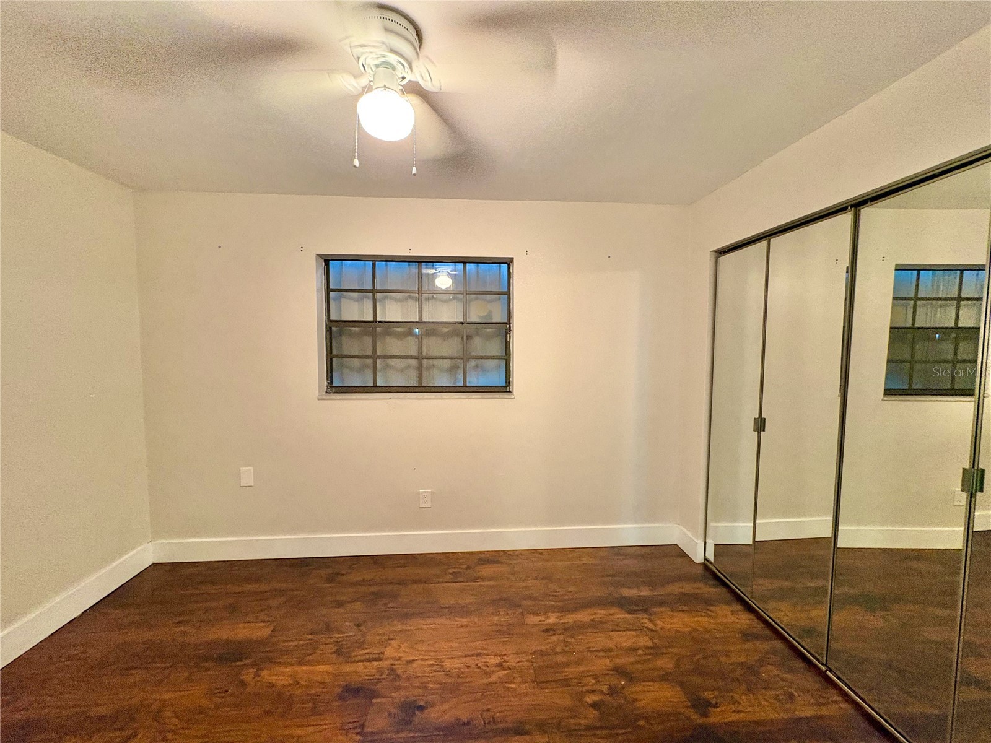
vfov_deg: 85.7
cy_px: 372
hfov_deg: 102.1
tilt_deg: -3.1
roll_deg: -0.1
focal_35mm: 14
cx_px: 496
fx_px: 401
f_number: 2.2
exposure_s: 1/40
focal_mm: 2.22
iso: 640
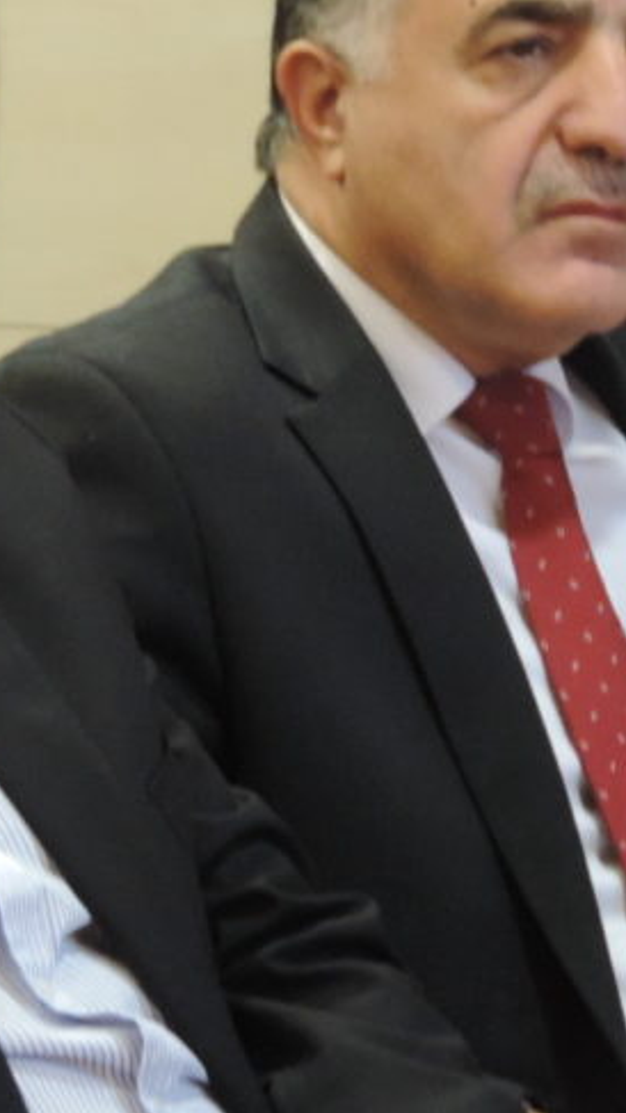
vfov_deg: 5.1
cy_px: 437
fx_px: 12510
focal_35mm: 424
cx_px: -66
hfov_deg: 2.9
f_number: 4.6
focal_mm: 33
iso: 800
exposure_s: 1/10
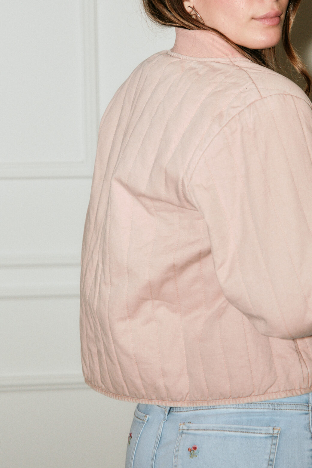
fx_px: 1325
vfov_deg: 19.9
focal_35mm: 102
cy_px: 142
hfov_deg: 13.4
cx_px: 213
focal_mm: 41.4
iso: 400
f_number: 2.8
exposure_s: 1/200
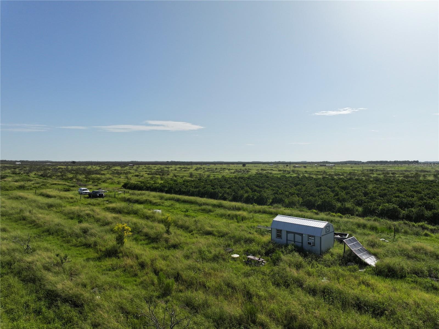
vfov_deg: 56.8
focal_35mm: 24
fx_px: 304
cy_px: 164
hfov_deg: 71.6
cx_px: 220
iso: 140
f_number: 2.8
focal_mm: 12.29
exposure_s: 1/3200
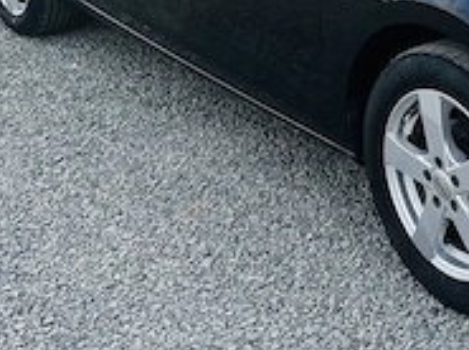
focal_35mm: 78
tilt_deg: -13.8
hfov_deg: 23.6
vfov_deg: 17.9
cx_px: 510
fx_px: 1055
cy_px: -66
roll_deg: +1.2
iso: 80
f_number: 1.78
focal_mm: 6.86
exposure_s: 1/767
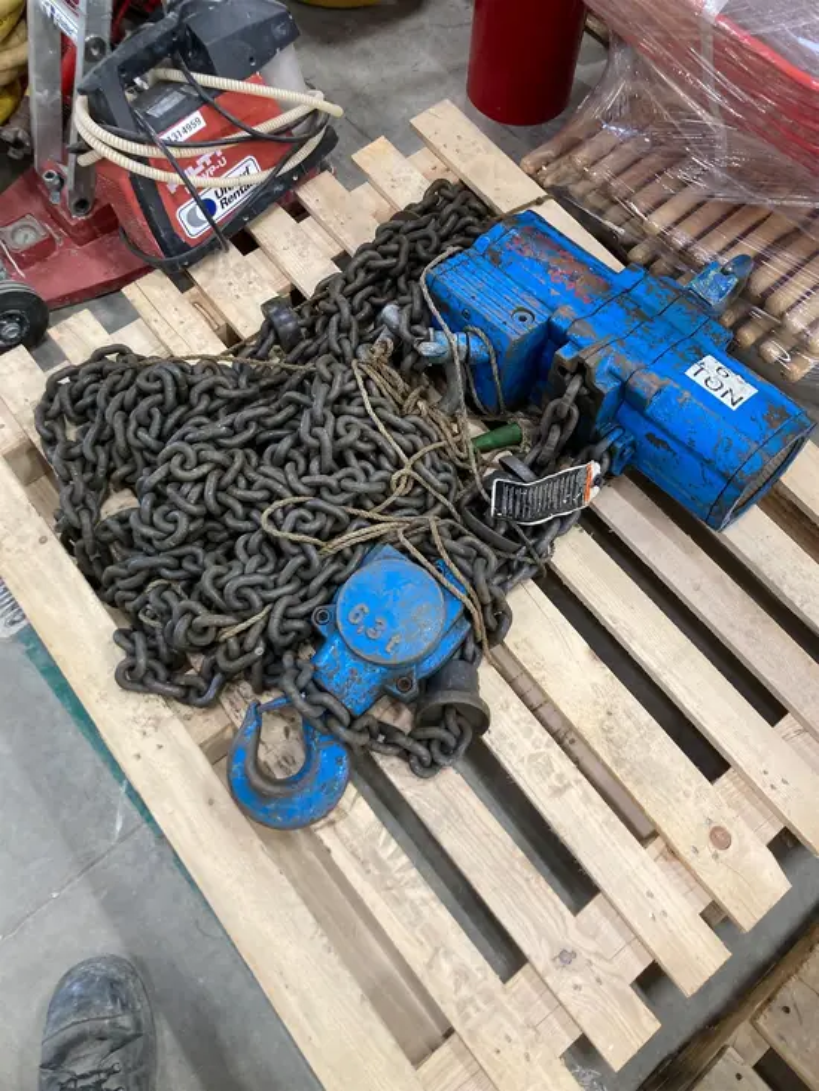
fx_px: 883
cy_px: 546
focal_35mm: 28
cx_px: 410
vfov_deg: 63.4
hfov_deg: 49.8
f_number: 1.8
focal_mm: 3.99
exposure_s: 1/60
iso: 160
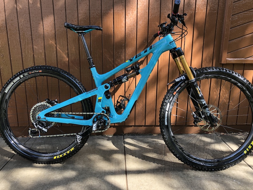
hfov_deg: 63.4
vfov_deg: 49.7
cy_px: 95
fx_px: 205
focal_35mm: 28
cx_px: 126
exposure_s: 1/120
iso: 40
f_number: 1.8
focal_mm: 3.99
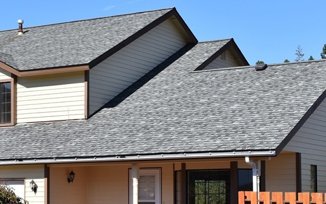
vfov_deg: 13.4
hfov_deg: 21.4
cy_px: 163
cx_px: 137
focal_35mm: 97
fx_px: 862
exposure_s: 1/400
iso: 200
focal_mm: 32
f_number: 10
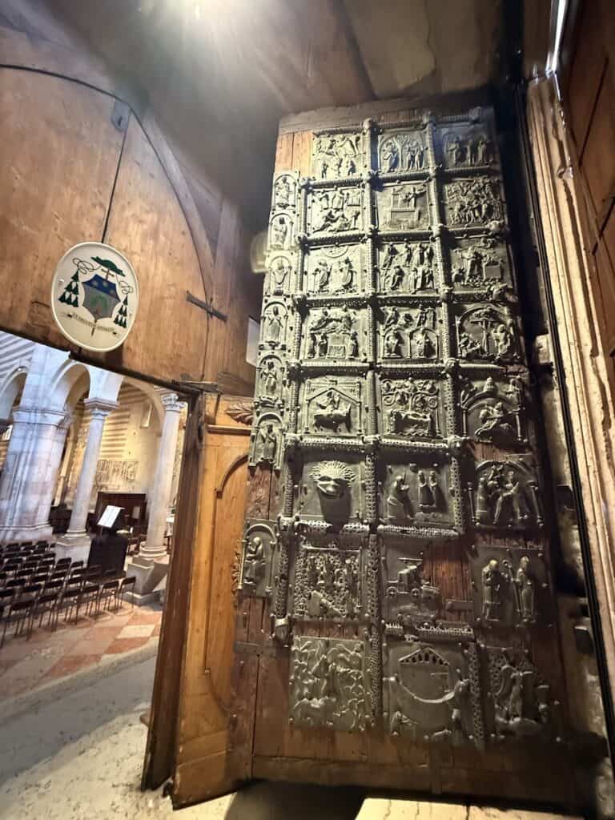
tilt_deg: +14.0
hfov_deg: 85.7
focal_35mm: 14
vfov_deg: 102.1
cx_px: 308
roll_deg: -2.2
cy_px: 410
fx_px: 332
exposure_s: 1/25
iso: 1600
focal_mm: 2.22
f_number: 2.2
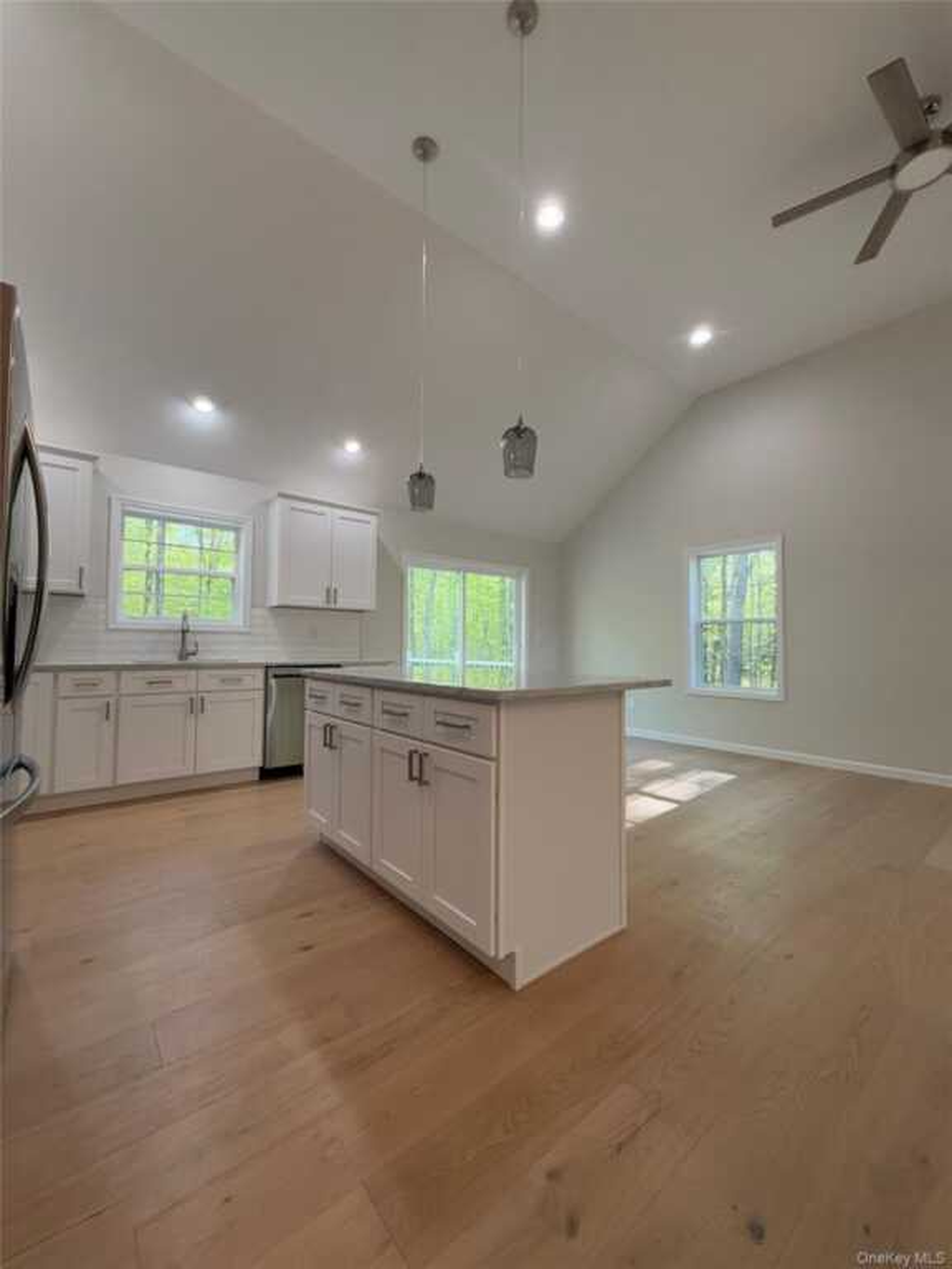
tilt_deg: +2.2
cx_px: 476
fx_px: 513
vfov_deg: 102.1
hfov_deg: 85.7
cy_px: 634
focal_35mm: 14
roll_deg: -0.6
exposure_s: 1/120
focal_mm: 2.22
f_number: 2.2
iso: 200
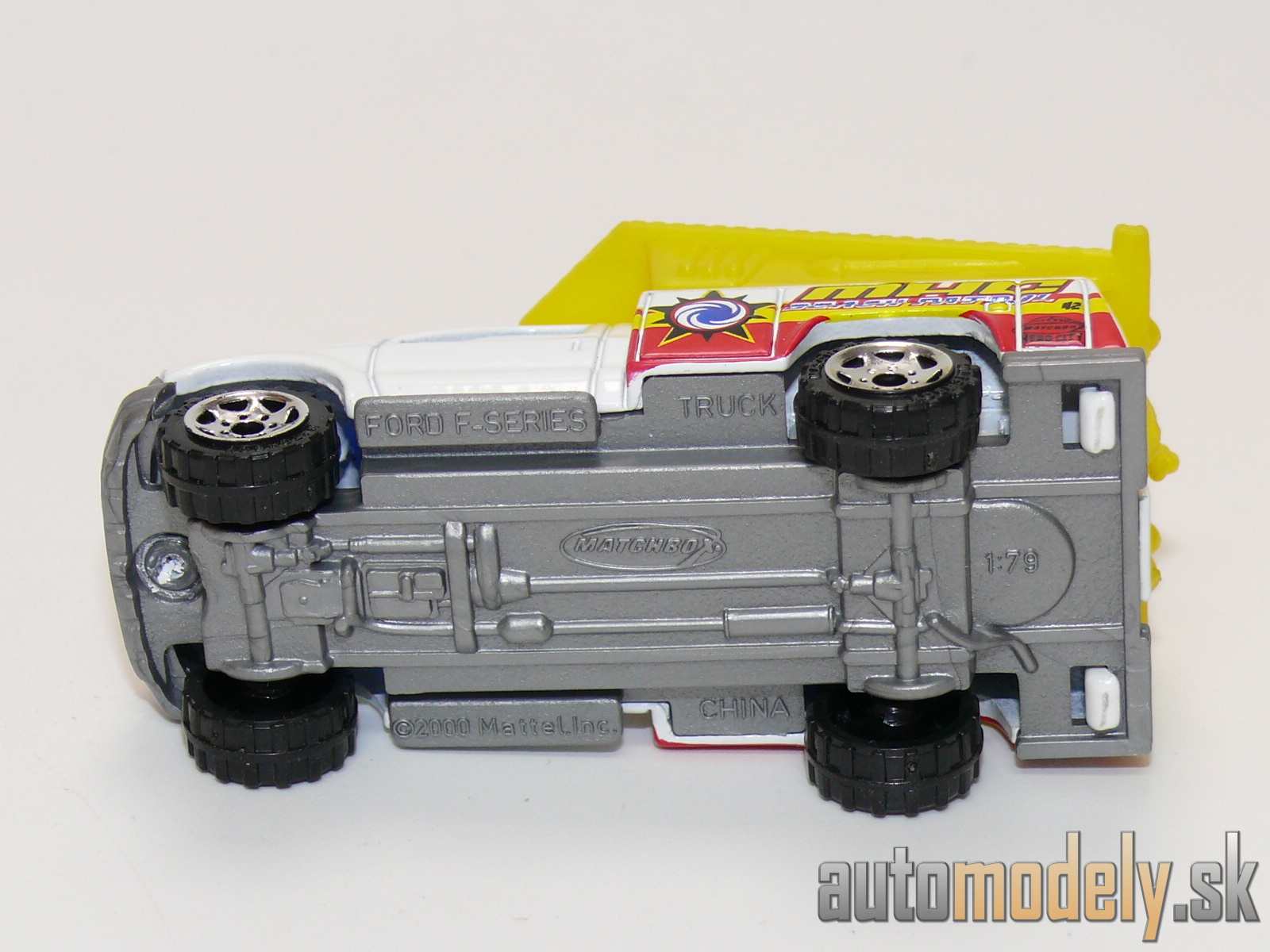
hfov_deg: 19.3
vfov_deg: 14.5
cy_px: 476
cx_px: 635
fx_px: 3742
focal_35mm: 102
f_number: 4
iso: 100
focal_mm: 13.3
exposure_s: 1/30
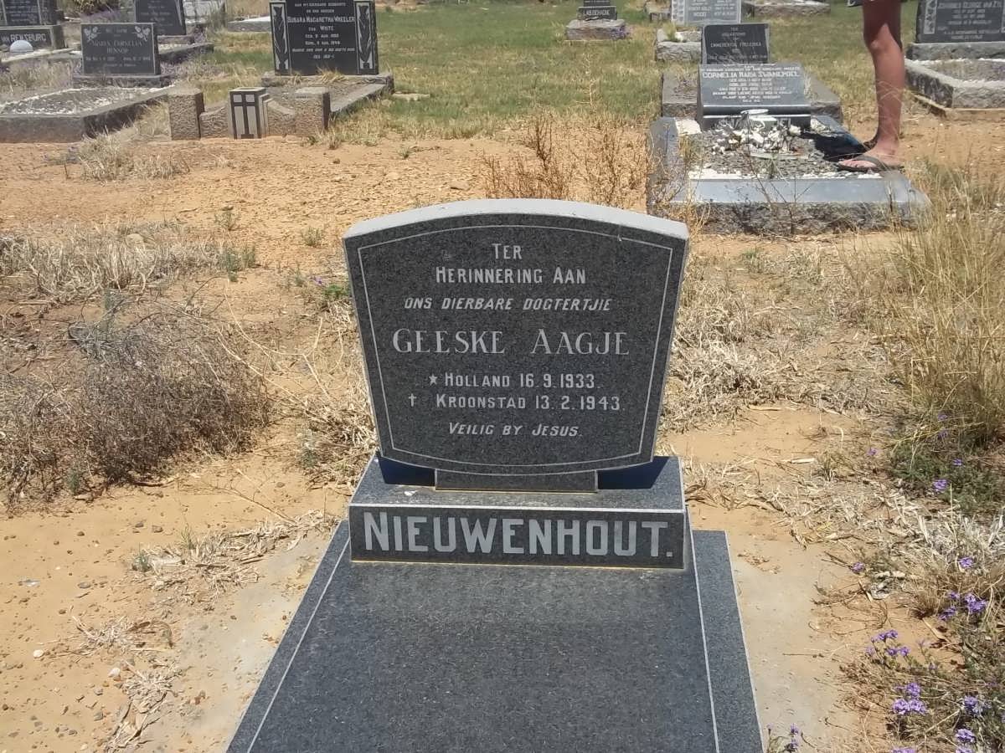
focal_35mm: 40
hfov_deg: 46.8
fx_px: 1161
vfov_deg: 36.0
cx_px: 502
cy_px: 376
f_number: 6.3
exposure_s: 1/500
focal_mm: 7.1
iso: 80
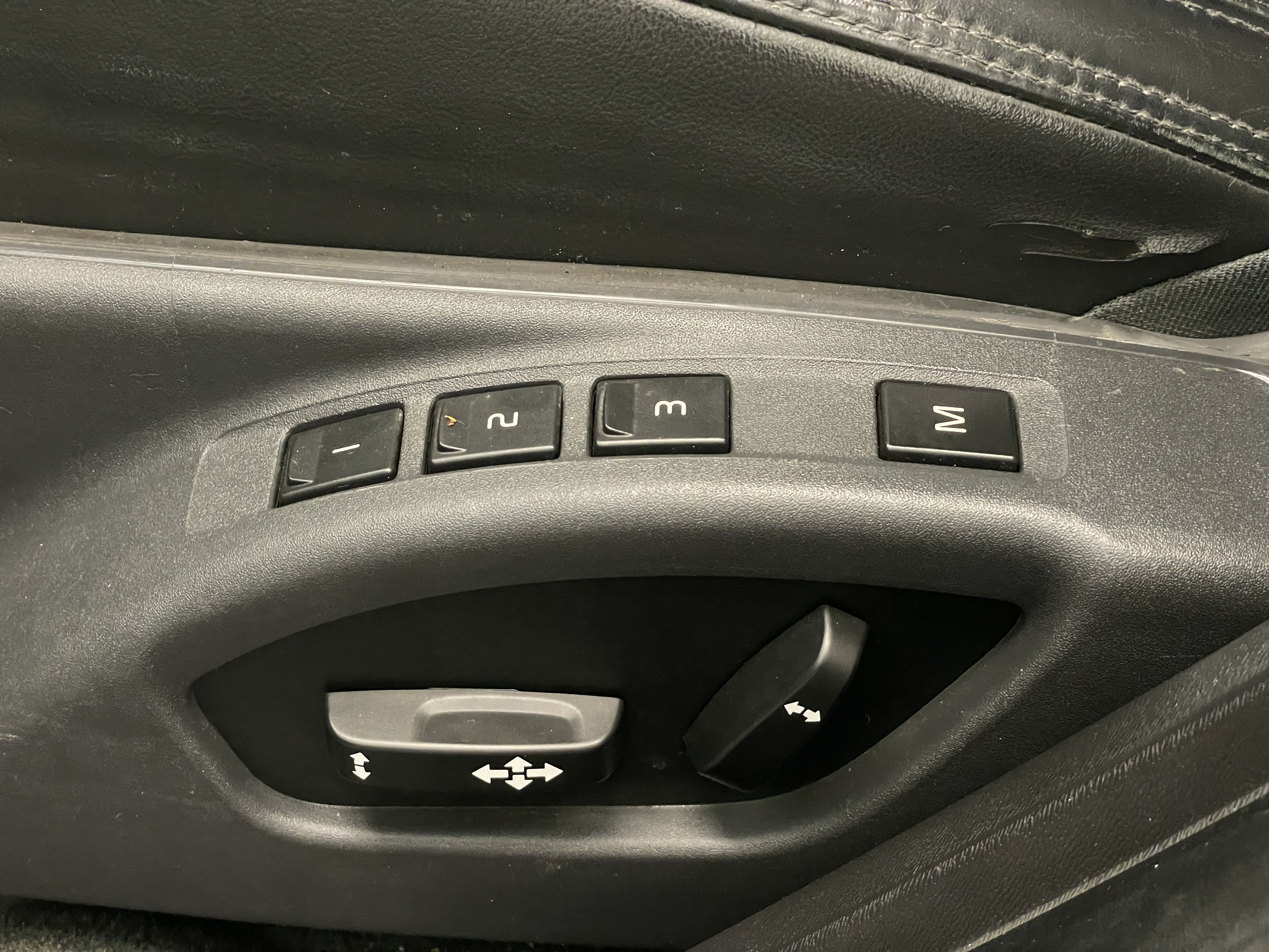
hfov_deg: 36.8
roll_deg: +0.7
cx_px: 634
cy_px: 476
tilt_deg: -42.0
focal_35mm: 52
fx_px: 1906
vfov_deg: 28.0
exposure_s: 1/50
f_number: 2
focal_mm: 6
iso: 400
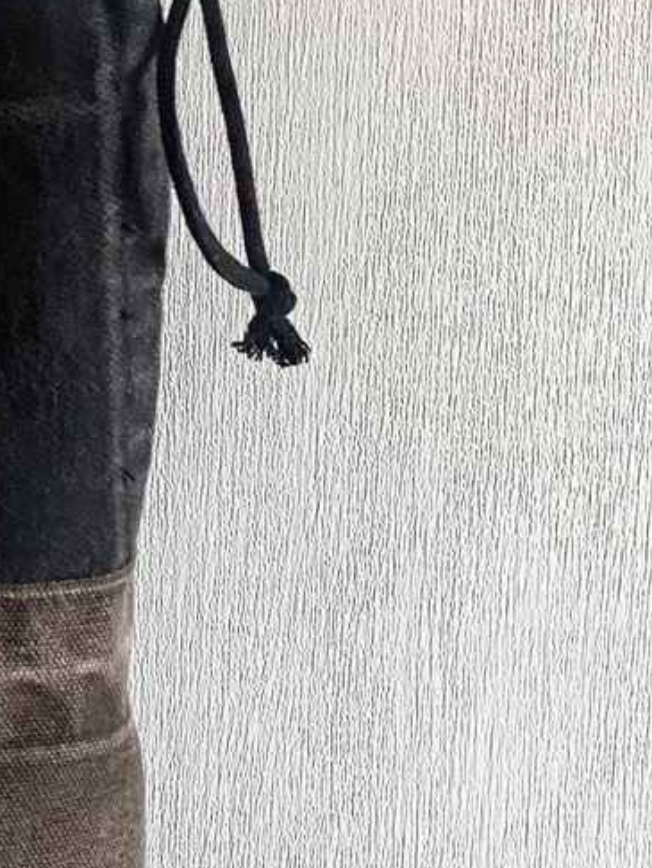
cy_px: 113
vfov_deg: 17.1
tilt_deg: -10.2
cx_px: -564
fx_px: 2860
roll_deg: +0.1
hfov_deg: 11.9
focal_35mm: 114
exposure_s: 1/60
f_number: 1.8
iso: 200
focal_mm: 4.25
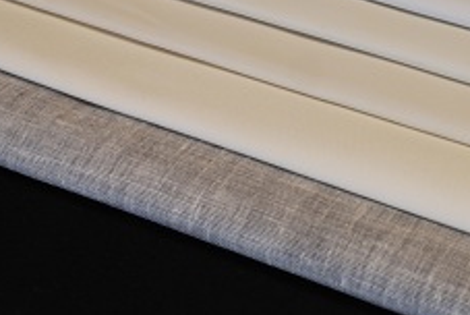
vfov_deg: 17.3
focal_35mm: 79
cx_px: 399
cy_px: 140
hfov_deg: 25.1
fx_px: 1033
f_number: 22
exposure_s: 1/1.5
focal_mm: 28
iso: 125
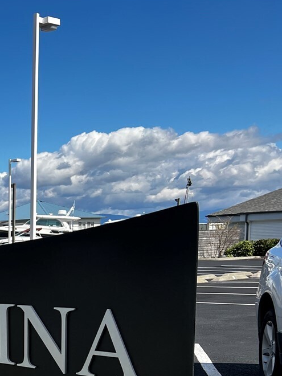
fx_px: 684
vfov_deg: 29.5
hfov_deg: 19.6
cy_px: 333
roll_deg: +1.3
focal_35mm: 63
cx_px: -165
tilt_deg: -7.2
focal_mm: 5.7
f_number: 1.5
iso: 50
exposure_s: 1/3571
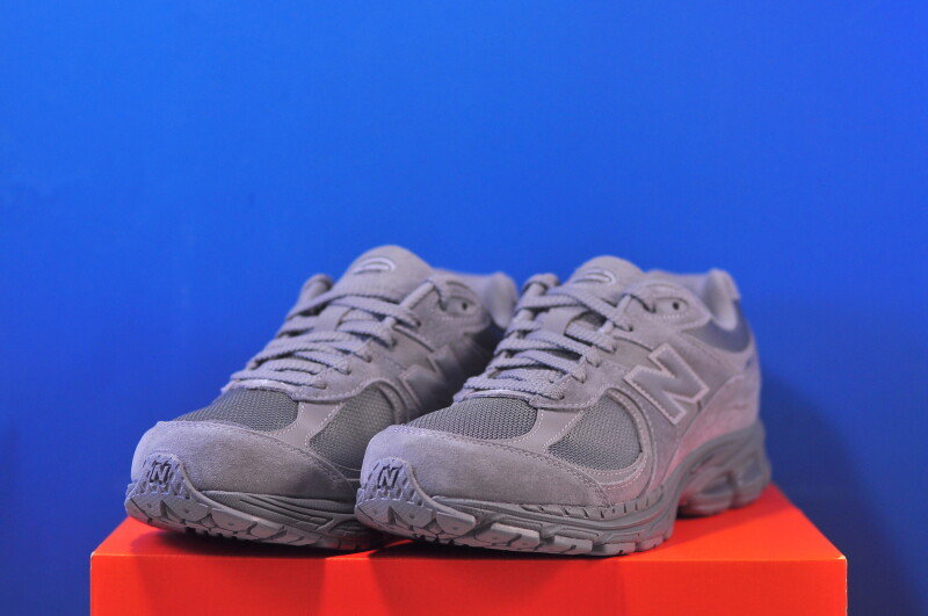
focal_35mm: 75
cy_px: 308
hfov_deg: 27.0
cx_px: 464
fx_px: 1931
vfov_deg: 18.1
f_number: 2.5
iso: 250
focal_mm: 50
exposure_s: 1/320
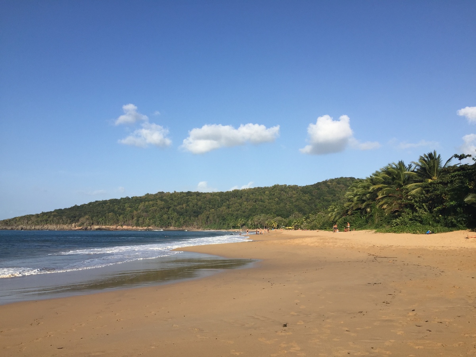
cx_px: 238
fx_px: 399
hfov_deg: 61.7
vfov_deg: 48.2
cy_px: 178
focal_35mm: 29
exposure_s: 1/2198
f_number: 2.2
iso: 32
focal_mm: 4.15
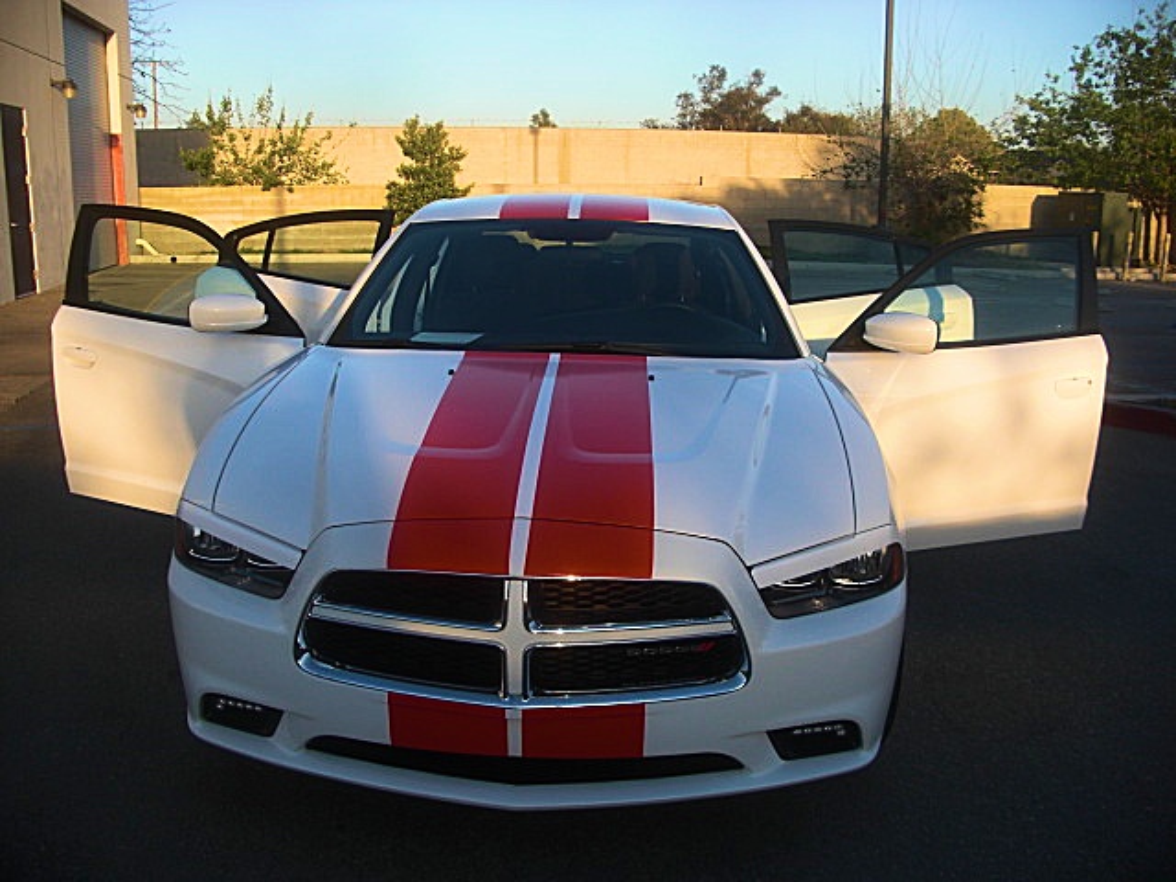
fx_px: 1223
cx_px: 588
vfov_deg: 39.7
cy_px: 441
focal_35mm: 36
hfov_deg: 51.4
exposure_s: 1/320
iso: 50
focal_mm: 6.3
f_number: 2.8
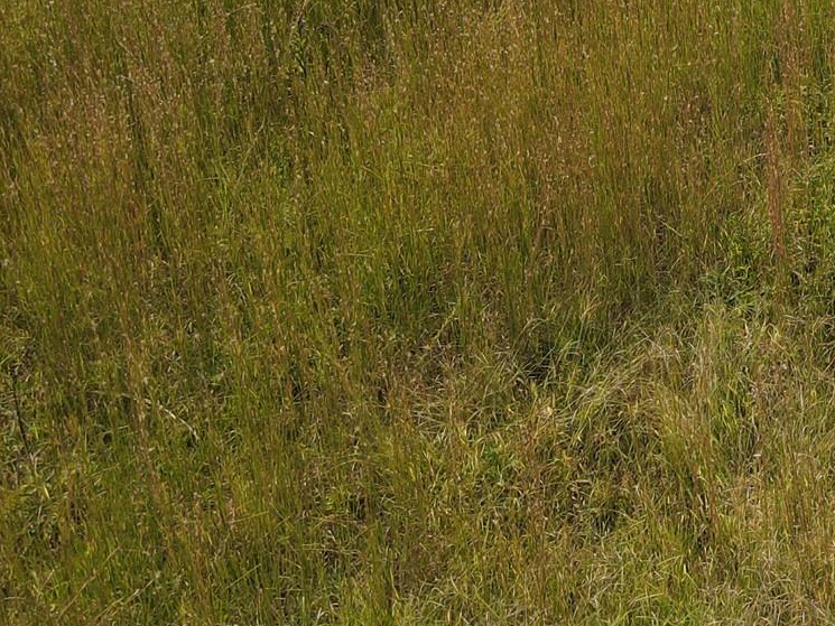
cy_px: -218
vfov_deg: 20.1
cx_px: 1102
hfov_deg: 25.2
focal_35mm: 66
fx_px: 1592
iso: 100
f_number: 2.8
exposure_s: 1/350
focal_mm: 4.5
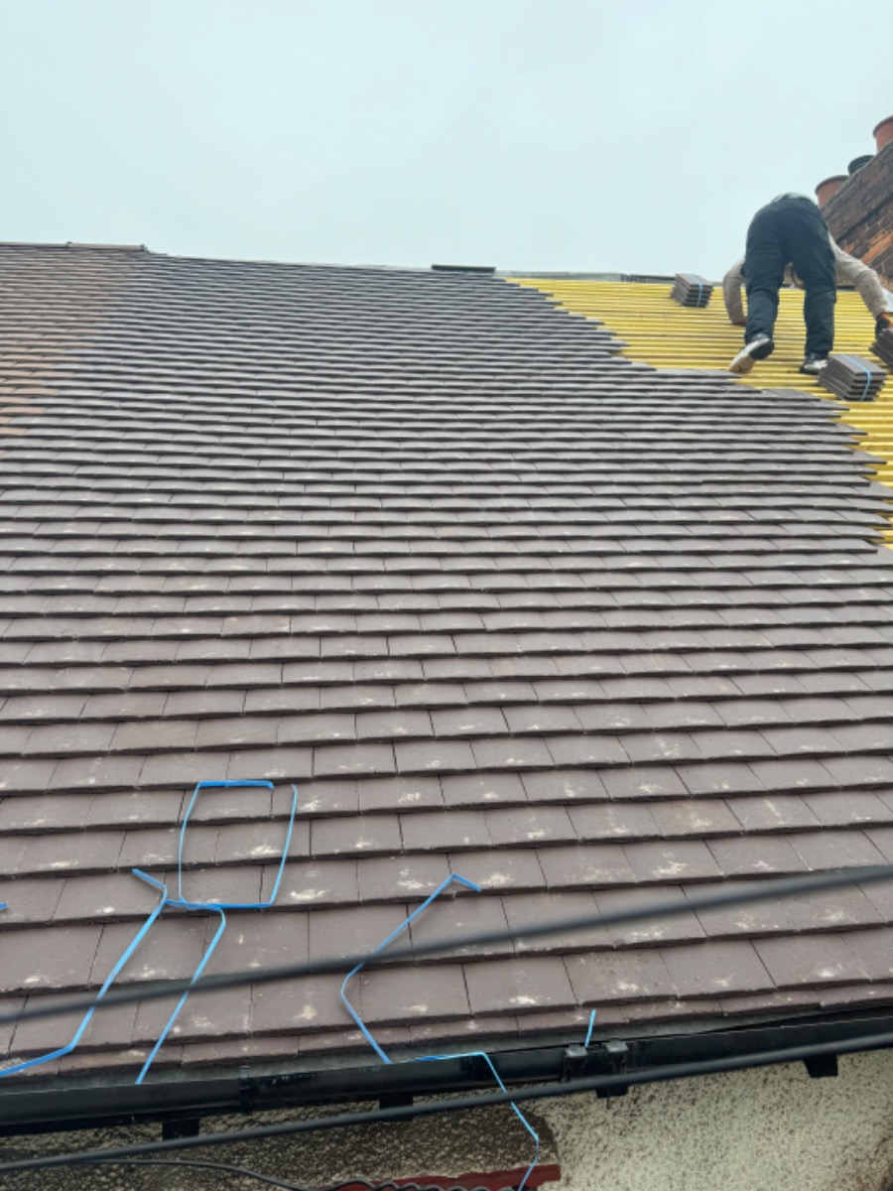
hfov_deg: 56.8
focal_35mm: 24
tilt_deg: +7.5
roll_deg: +1.4
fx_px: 826
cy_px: 596
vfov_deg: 71.6
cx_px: 446
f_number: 1.78
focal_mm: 6.76
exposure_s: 1/379
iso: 80
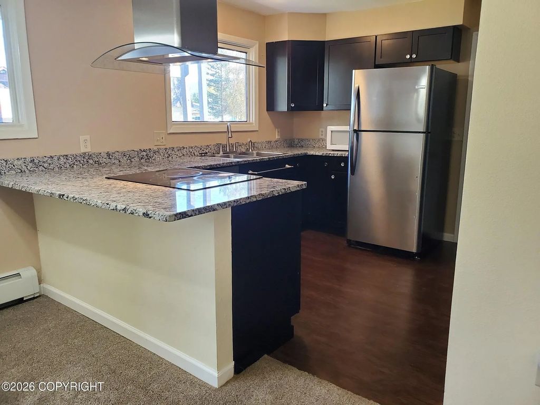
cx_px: 270
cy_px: 202
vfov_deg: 53.1
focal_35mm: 26
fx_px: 406
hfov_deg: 67.3
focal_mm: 4.3
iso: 320
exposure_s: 1/120
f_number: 2.4
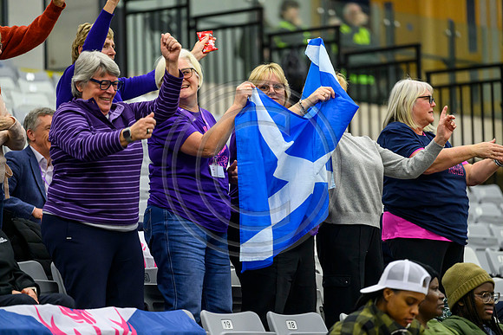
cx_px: 252
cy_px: 168
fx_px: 2795
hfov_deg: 10.3
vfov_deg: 6.9
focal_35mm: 200
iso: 4000
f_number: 3.2
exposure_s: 1/800
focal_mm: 200
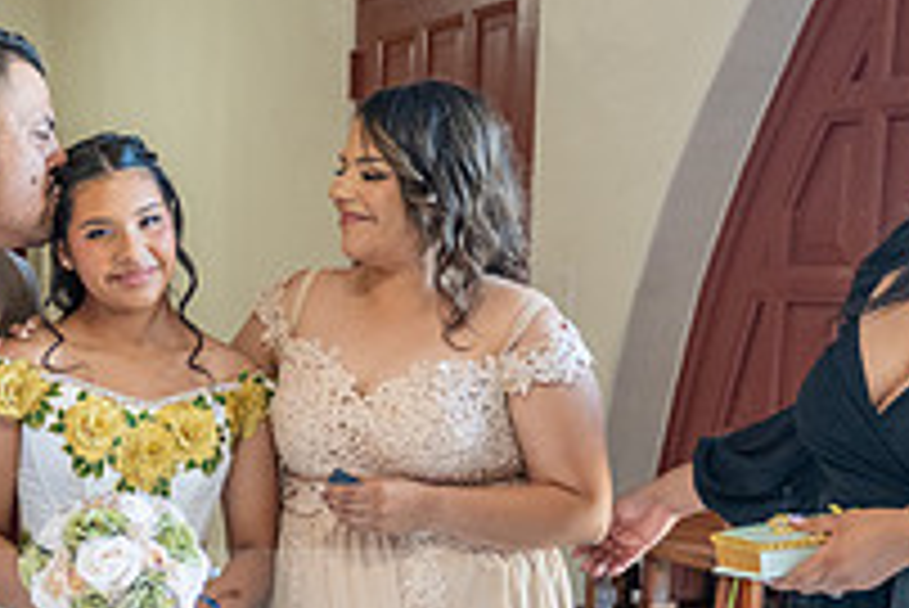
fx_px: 1743
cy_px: 655
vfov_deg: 19.0
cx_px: 122
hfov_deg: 28.3
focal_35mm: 69
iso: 1600
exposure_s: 1/200
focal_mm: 24
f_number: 2.8
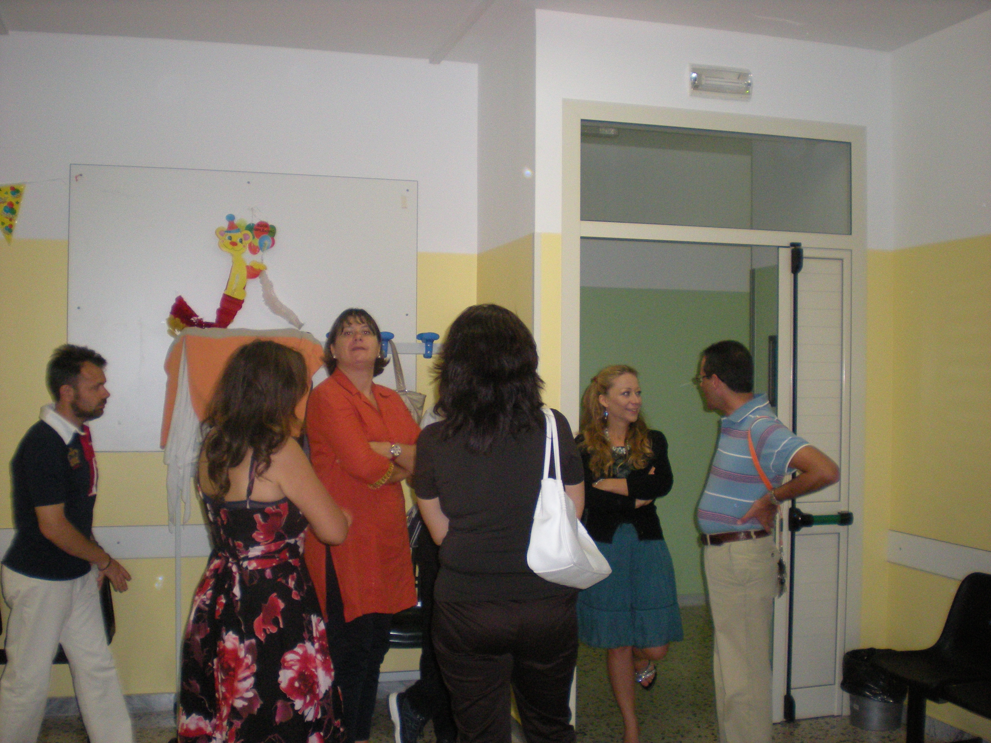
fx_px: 1088
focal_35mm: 38
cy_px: 372
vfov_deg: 37.7
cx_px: 496
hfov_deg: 49.0
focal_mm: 6.3
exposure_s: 1/60
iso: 333
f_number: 3.1
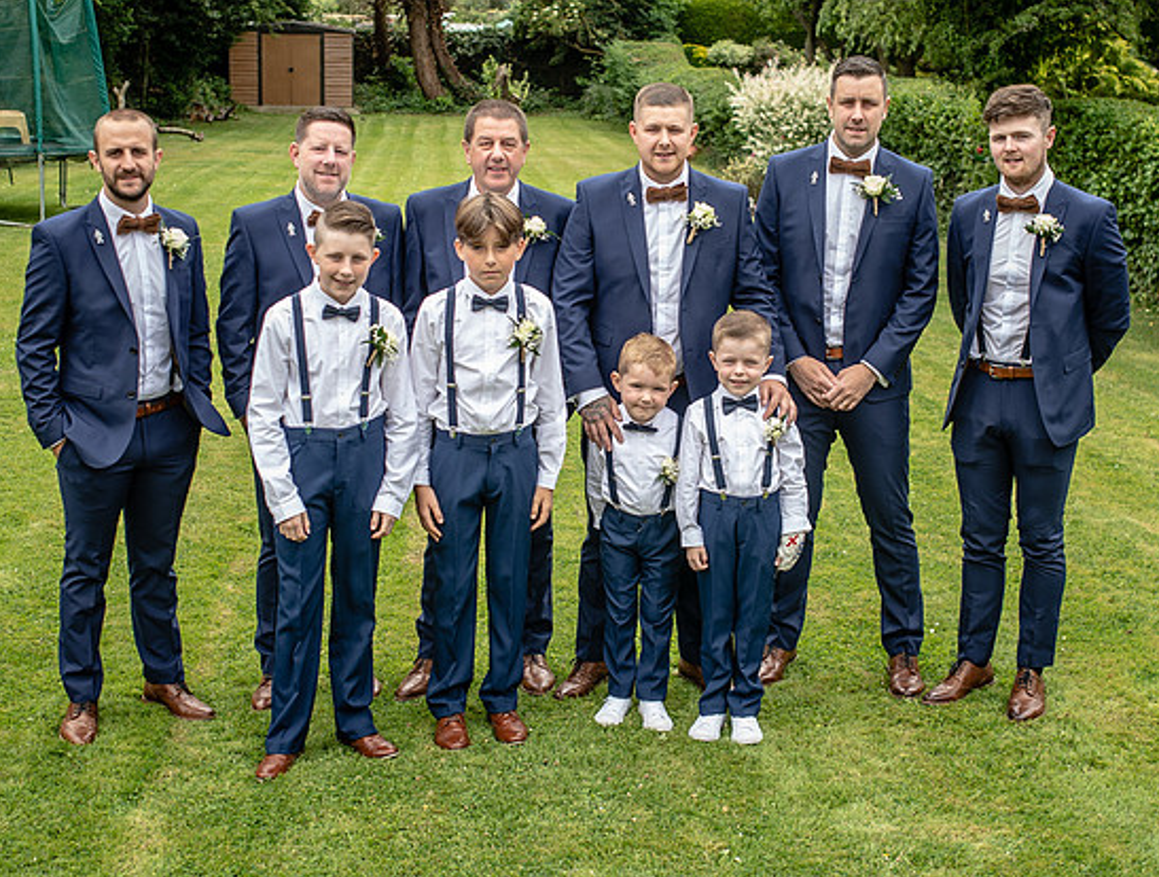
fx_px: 1881
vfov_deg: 26.2
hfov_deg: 34.2
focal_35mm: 56
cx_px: 631
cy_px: 381
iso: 100
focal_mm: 35
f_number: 3.2
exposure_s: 1/320
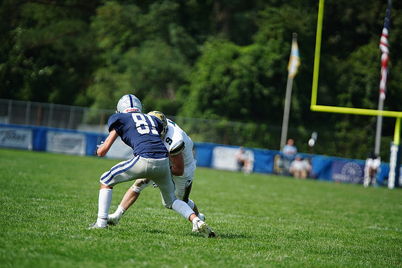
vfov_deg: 5.6
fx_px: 2759
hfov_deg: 8.3
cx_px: 201
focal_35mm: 247
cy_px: 134
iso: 400
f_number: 2.8
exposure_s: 1/4000
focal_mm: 247
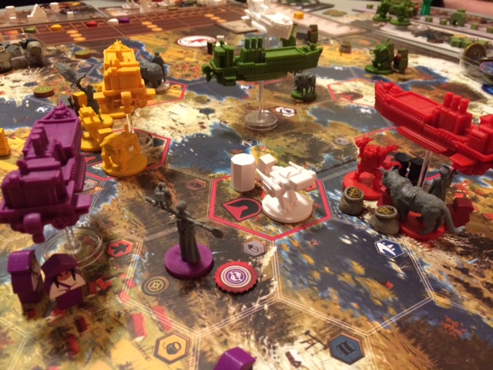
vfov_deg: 48.2
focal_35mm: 29
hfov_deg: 61.7
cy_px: 185
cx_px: 246
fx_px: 413
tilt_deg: -34.0
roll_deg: -0.3
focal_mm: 4.15
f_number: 2.2
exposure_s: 1/24
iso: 320
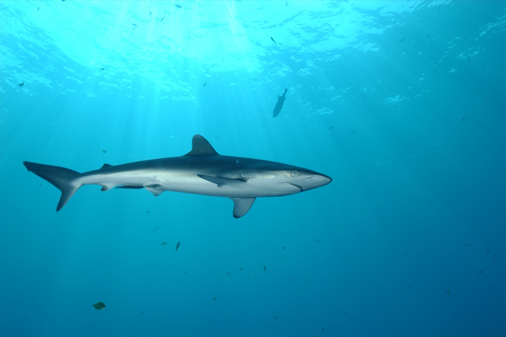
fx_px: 506
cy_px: 168
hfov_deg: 53.2
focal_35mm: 36
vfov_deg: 36.8
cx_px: 253
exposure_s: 1/100
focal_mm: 24
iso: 200
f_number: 16
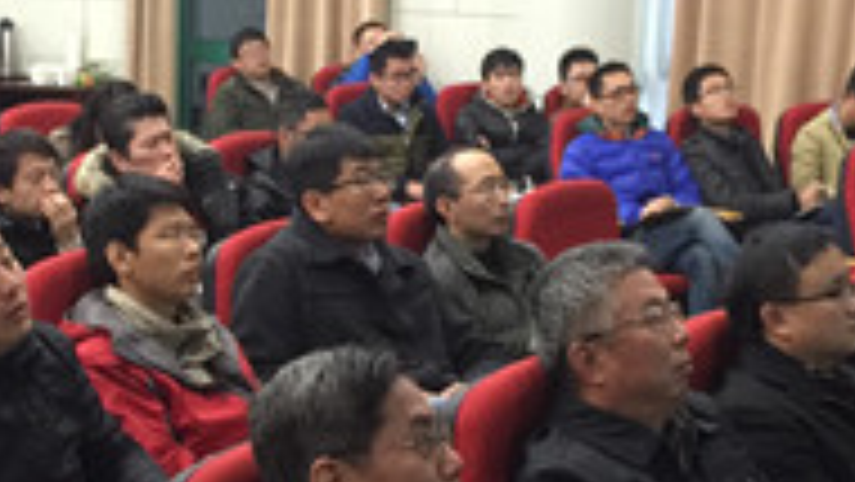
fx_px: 1882
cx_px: 360
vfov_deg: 14.5
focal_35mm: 83
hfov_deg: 25.6
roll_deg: -2.6
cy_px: 372
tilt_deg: -12.9
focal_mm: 4.15
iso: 160
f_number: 2.2
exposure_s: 1/8
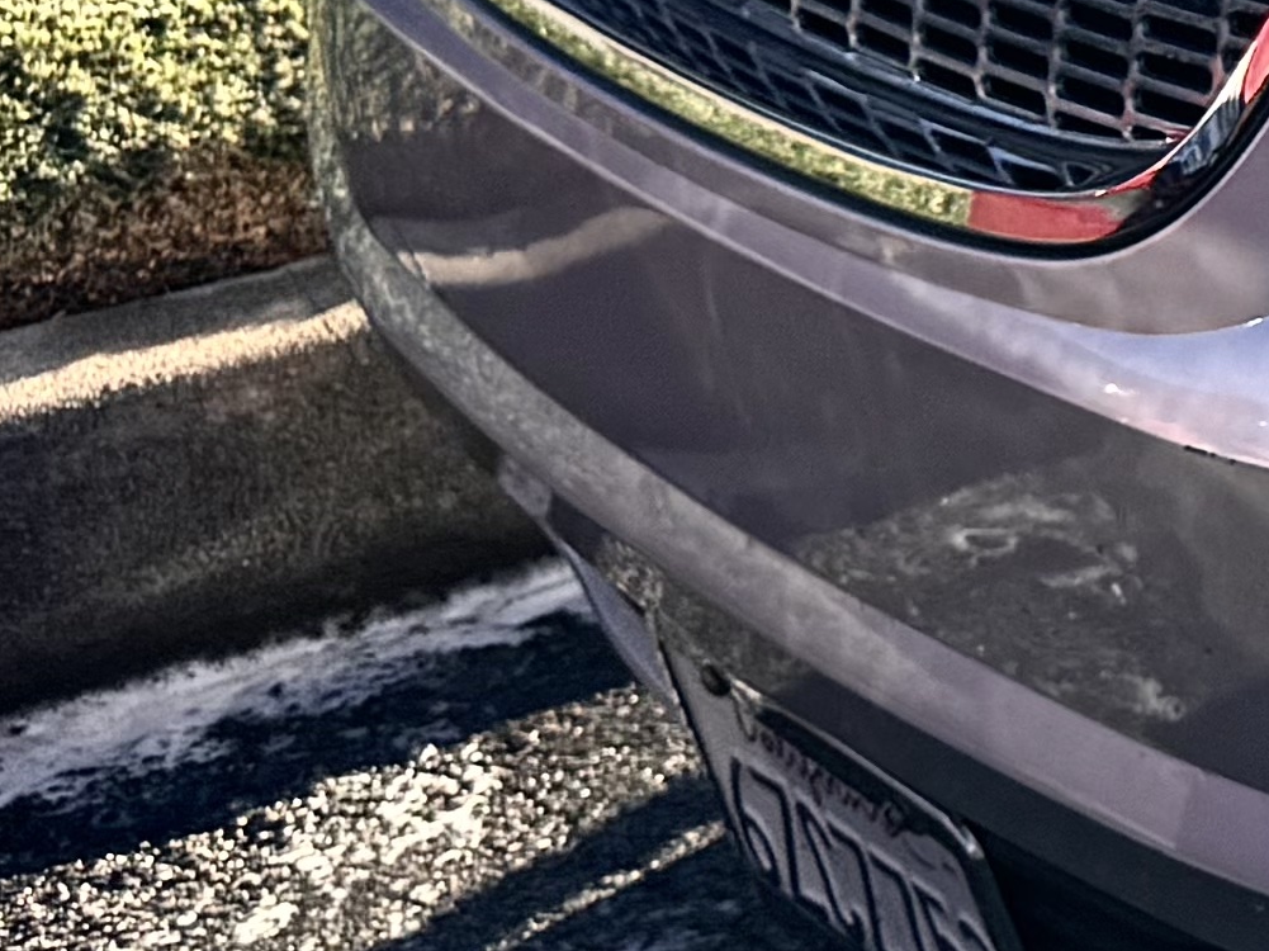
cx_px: 3479
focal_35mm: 137
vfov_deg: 10.5
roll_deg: -1.6
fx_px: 5021
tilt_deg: -16.0
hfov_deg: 11.0
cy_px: -440
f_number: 1.78
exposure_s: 1/1980
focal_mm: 6.76
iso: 80
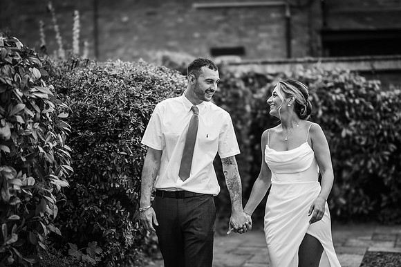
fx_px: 946
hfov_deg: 23.9
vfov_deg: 16.1
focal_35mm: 85
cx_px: 200
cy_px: 134
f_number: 1.8
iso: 100
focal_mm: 85
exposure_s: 1/1000
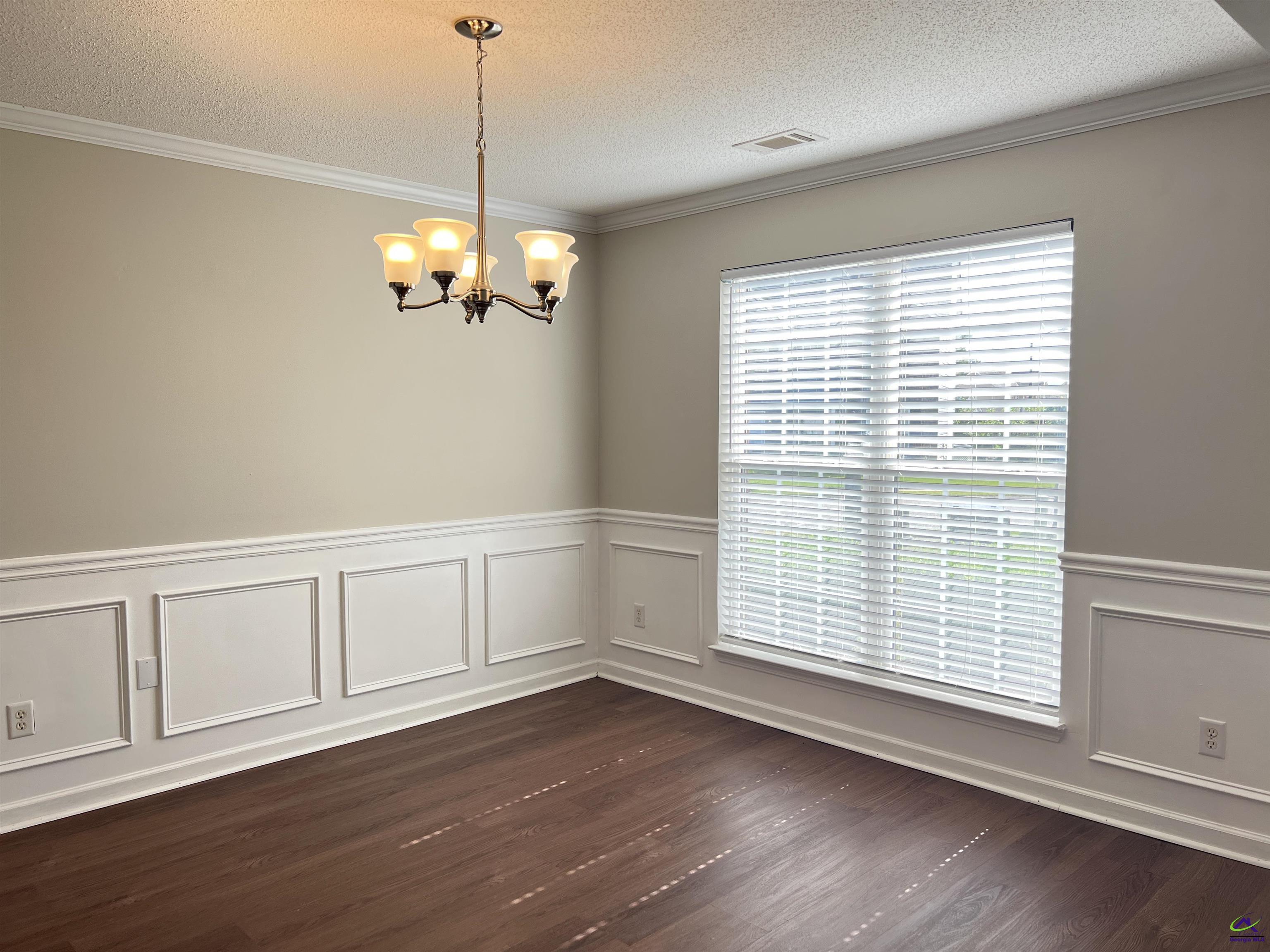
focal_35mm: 26
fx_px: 954
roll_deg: +0.2
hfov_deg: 67.3
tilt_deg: -4.5
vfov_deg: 53.1
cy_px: 476
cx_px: 635
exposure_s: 1/272
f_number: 1.5
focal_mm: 5.7
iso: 50
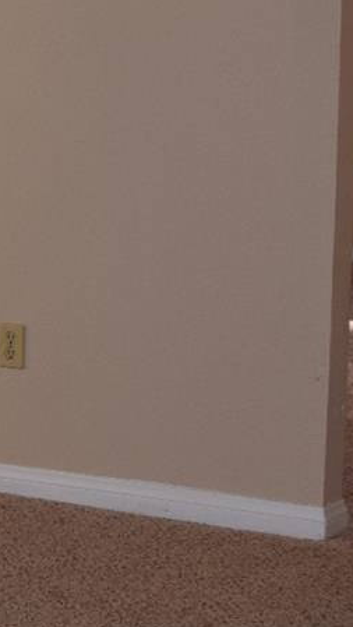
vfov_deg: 17.0
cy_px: 338
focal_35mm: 126
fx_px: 2094
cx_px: -587
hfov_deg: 8.5
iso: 250
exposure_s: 1/125
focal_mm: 24
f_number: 5.6
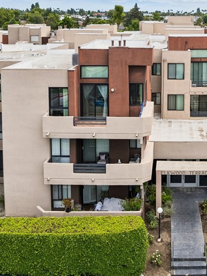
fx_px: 399
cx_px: 171
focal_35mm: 50
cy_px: 93
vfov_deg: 37.8
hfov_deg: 28.4
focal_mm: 12.3
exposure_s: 1/160
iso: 130
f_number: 2.8
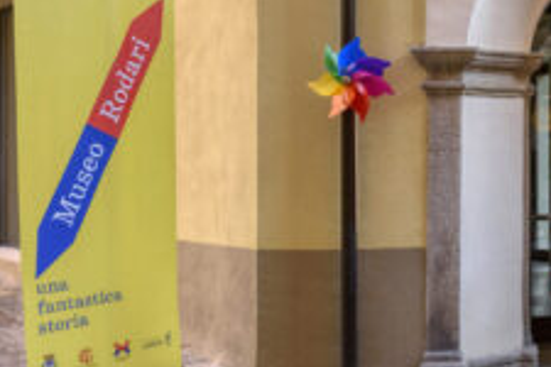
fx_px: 979
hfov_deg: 30.9
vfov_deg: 21.1
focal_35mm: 64
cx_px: 408
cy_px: 110
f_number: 11
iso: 2000
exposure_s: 1/60
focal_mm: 32
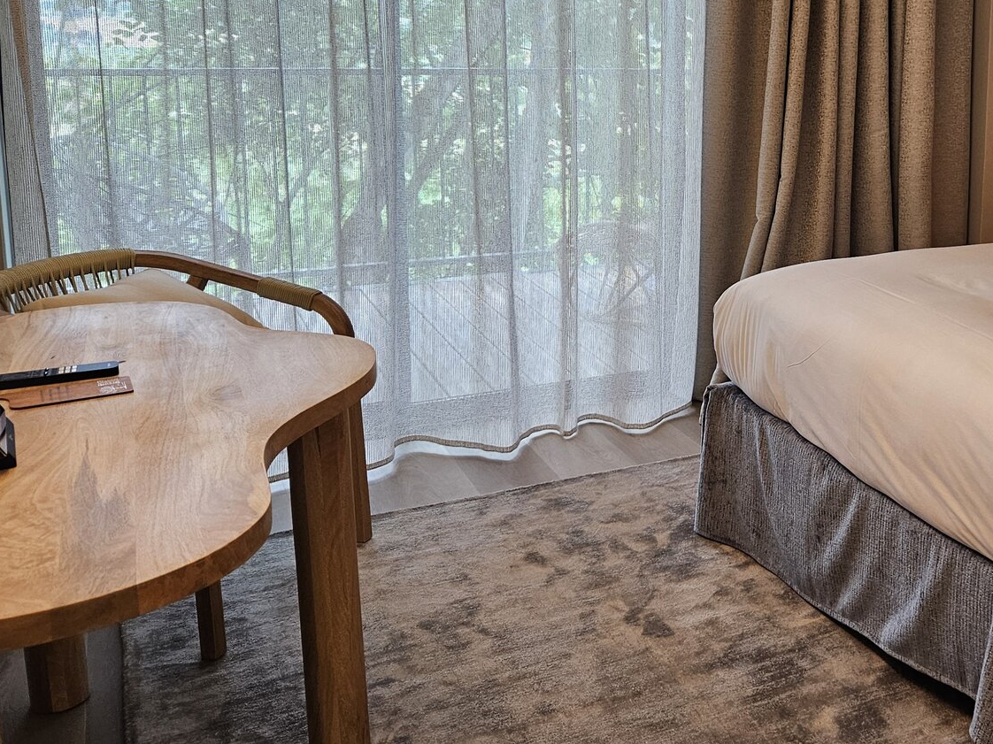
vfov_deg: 33.8
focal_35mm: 42
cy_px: 211
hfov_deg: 42.8
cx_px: 796
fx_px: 1205
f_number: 1.8
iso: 125
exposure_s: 1/100
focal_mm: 5.4
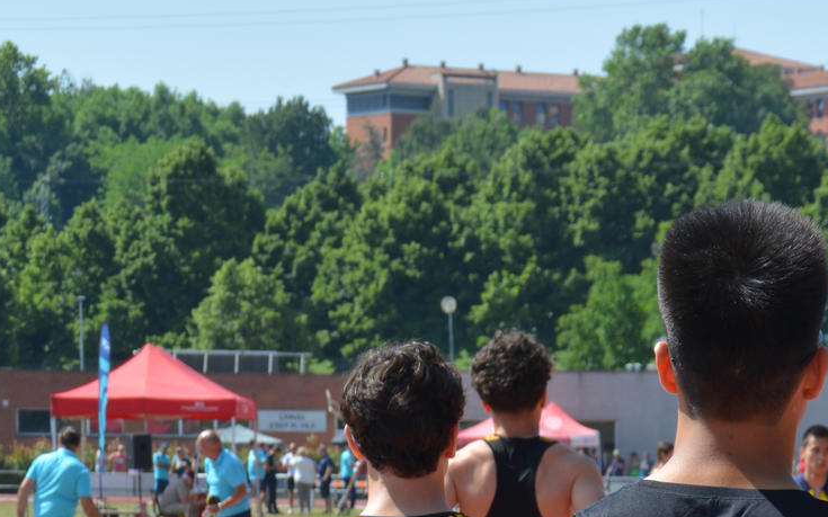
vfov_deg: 6.0
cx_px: 687
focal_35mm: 213
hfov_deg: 9.8
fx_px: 4805
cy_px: 942
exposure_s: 1/250
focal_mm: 50
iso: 125
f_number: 8
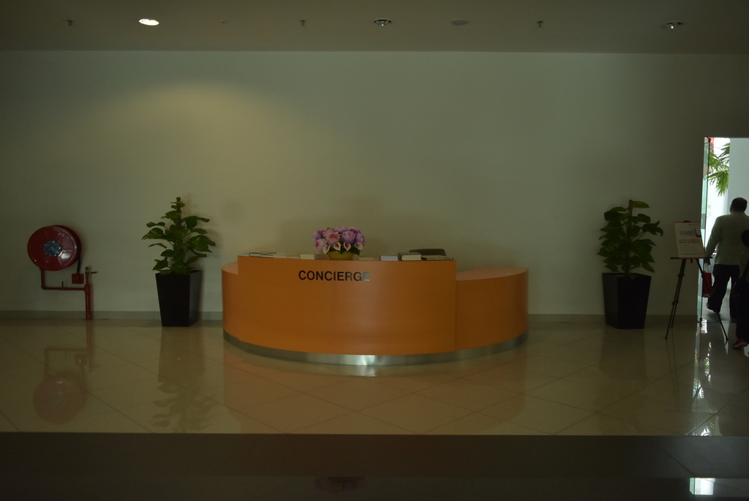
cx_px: 374
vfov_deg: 48.0
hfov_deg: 67.3
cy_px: 250
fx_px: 562
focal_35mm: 27
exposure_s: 1/160
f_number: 3.5
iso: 640
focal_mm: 18
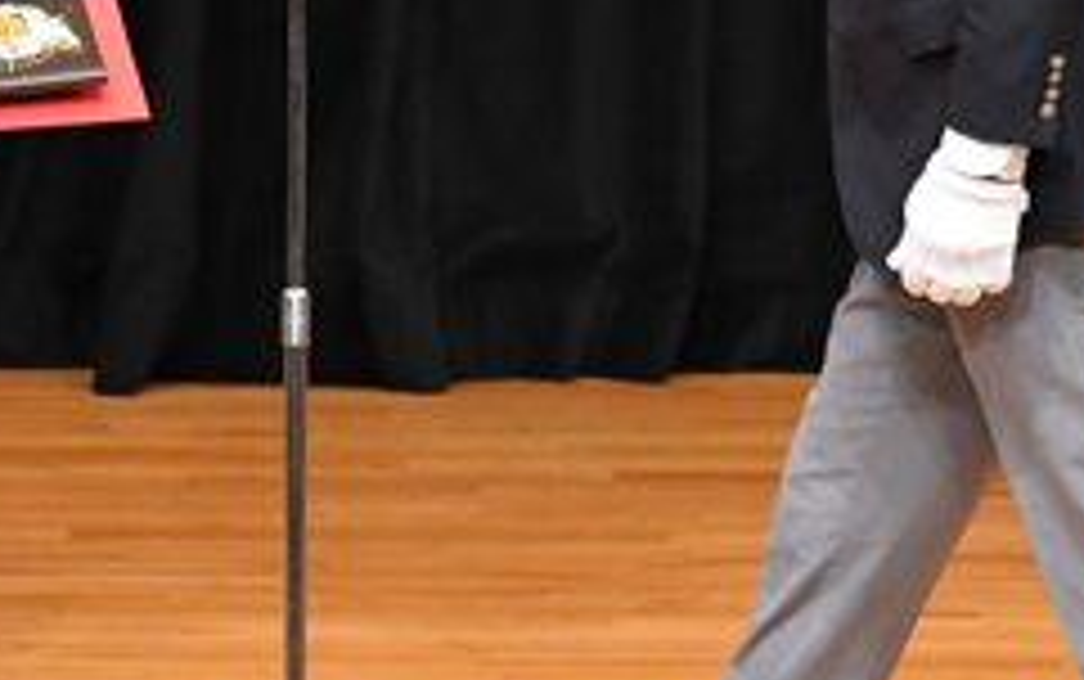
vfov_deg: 1.7
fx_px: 23237
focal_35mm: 786
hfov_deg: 2.7
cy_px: 41
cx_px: 232
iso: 4000
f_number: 5.6
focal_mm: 160
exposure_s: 1/400
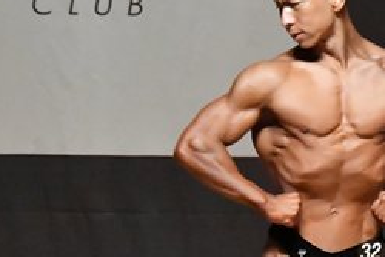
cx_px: 243
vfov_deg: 1.6
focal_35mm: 836
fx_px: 8945
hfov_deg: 2.5
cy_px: 235
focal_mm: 180
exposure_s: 1/400
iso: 12800
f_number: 5.6
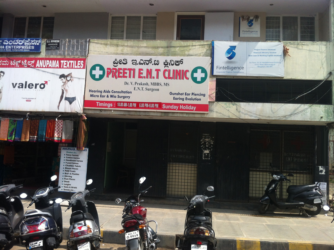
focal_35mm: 35
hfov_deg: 52.7
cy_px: 125
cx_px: 167
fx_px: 337
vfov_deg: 40.6
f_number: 2.8
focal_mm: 3.85
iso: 80
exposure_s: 1/780
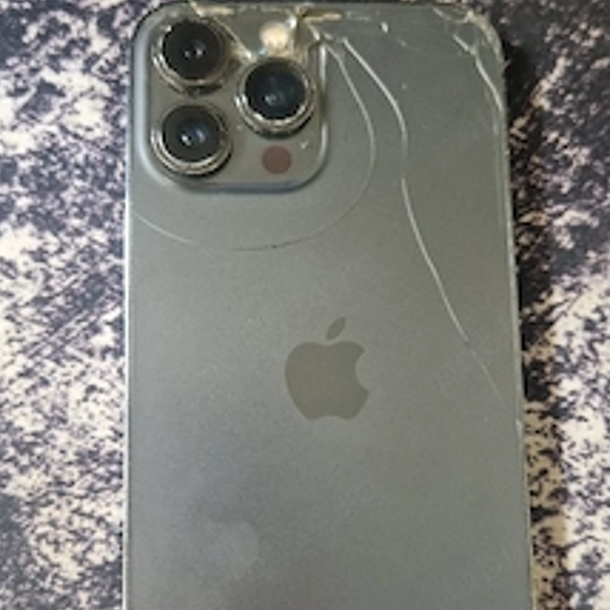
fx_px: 758
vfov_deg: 43.7
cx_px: 316
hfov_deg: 43.9
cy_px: 348
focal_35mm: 38
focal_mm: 5.4
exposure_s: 1/50
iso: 500
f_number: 1.8
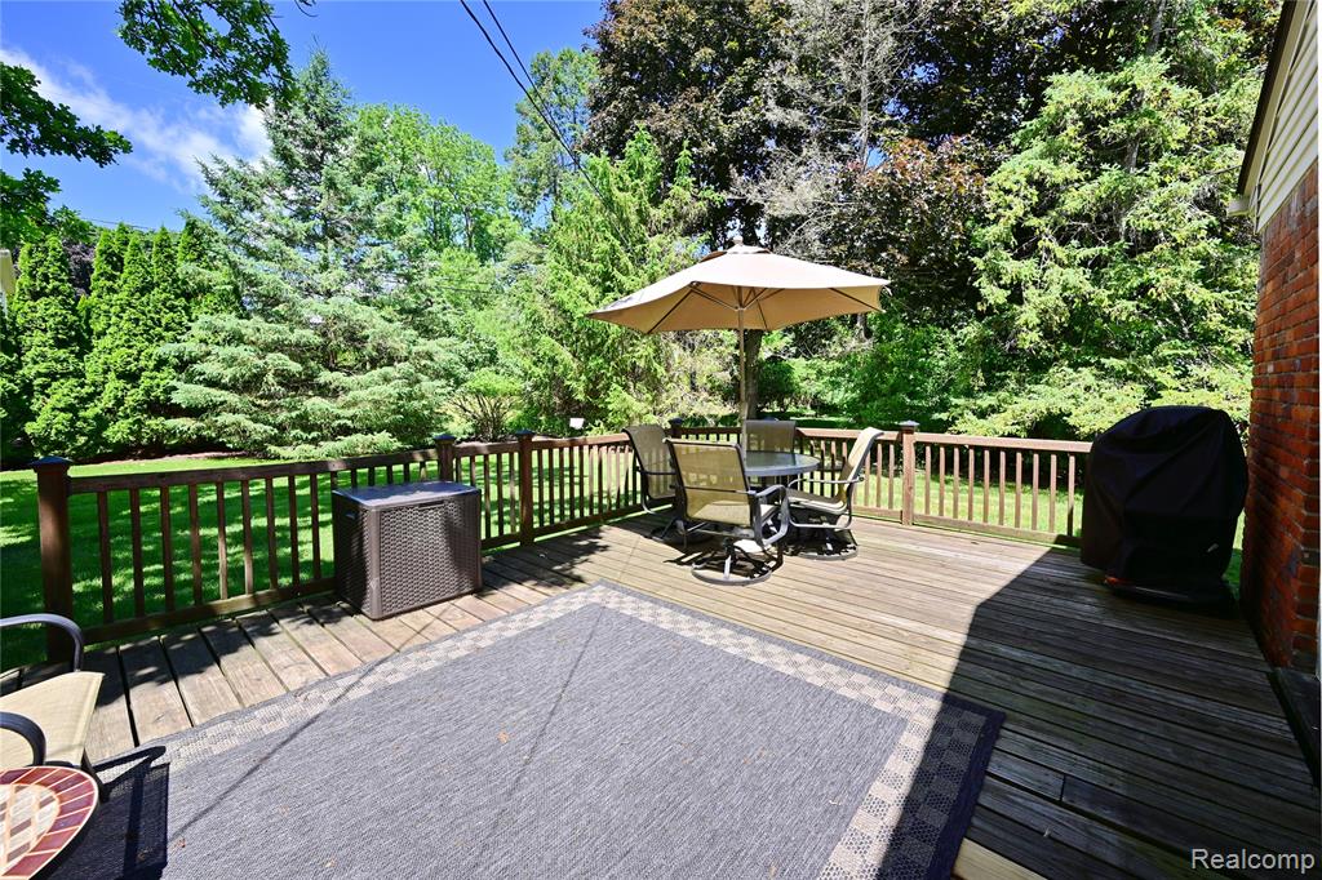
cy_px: 440
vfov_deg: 81.2
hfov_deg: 104.3
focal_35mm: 14
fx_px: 514
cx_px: 661
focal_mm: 14
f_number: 9
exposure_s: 1/200
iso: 160
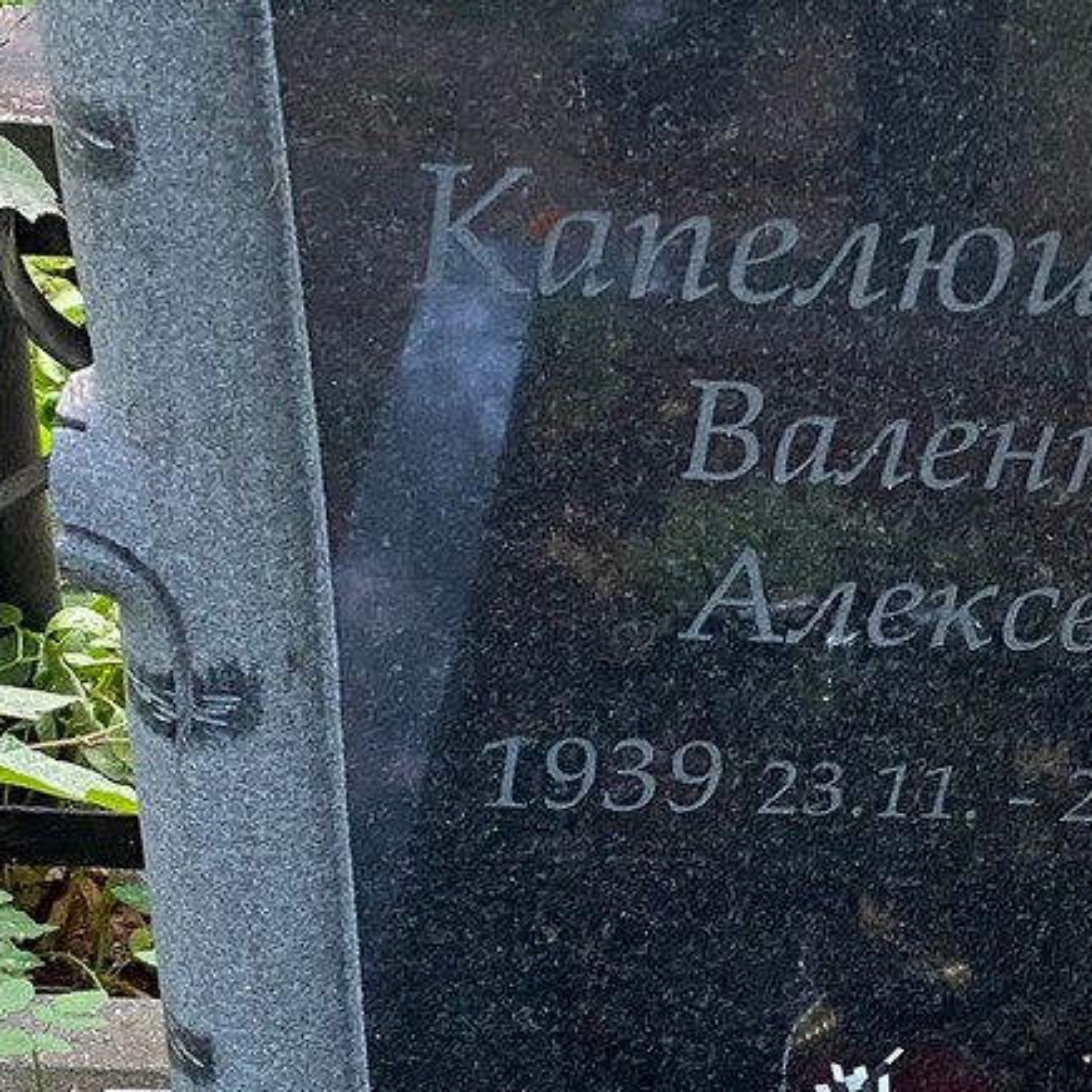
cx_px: 1002
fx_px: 2712
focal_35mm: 76
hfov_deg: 22.2
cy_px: 625
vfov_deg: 22.7
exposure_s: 1/60
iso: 400
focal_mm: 4.25
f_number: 1.8
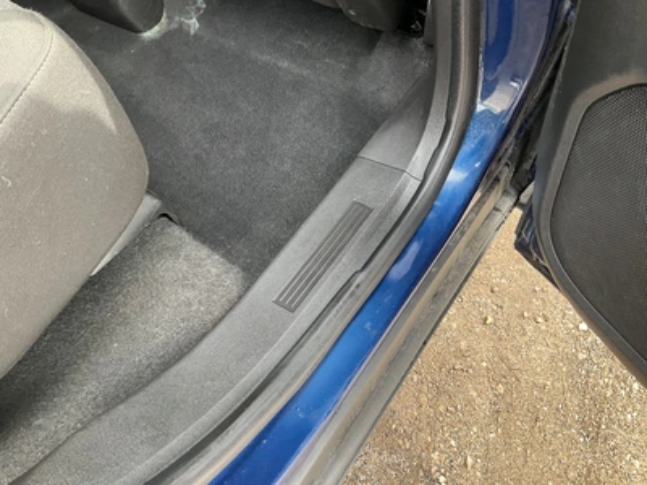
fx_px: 542
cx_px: 324
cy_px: 242
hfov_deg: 61.7
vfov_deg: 48.2
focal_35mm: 29
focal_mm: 3
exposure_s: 1/122
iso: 64
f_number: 1.8
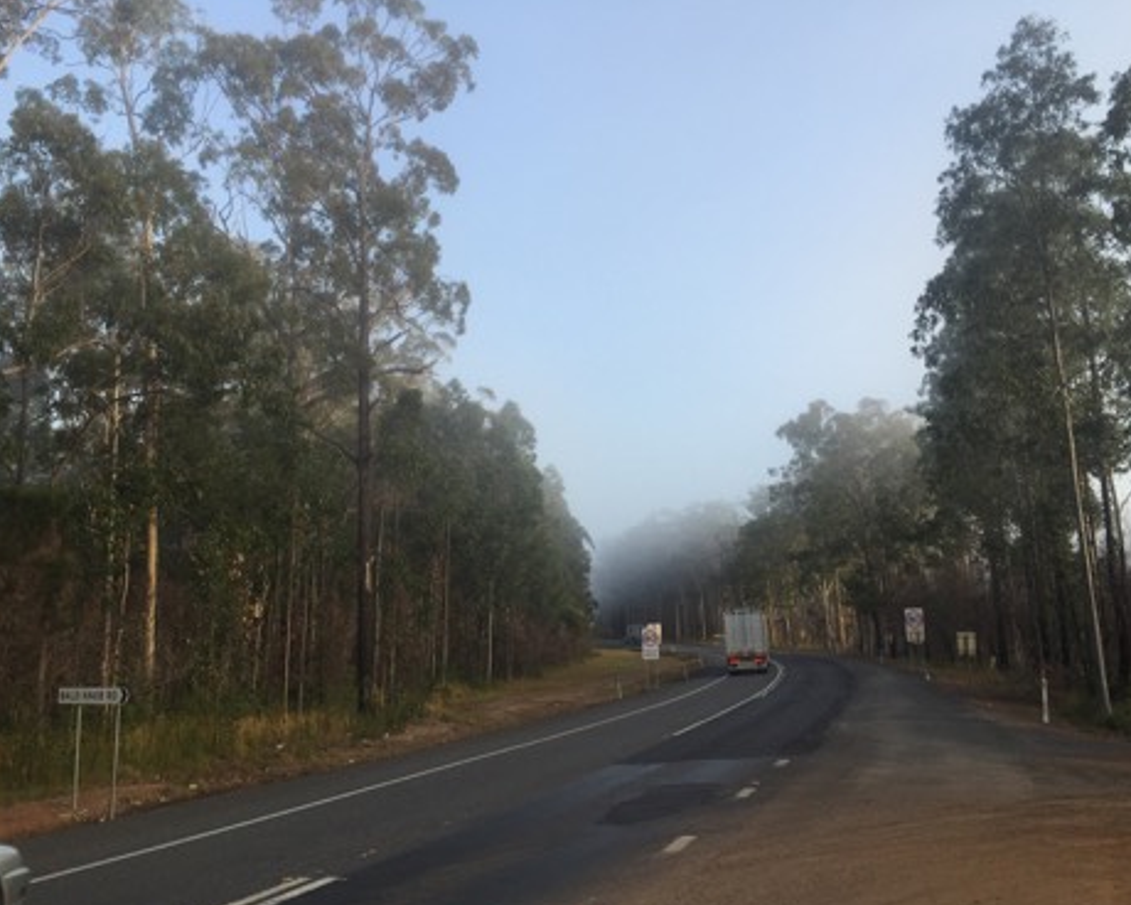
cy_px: 475
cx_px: 534
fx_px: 1071
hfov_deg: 55.6
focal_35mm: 32
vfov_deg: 45.8
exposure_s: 1/527
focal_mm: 4.15
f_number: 2.2
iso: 32
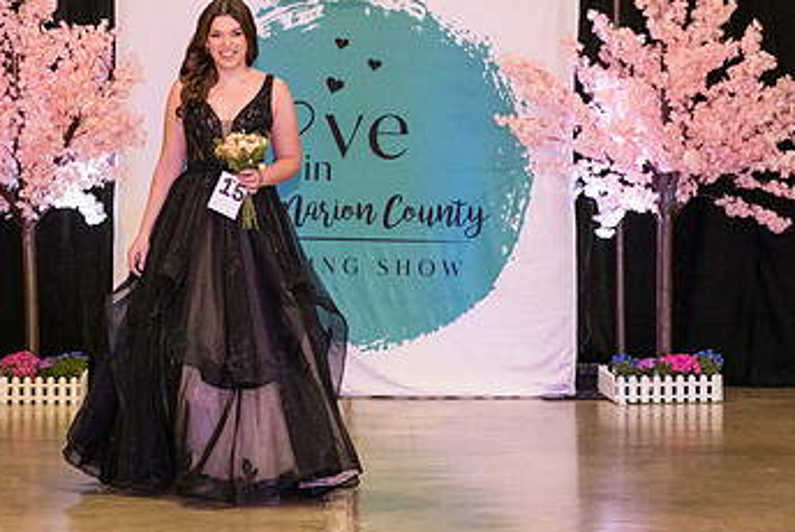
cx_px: 229
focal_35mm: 150
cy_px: 145
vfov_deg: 9.2
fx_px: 3315
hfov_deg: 13.6
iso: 3200
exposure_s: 1/400
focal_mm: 89
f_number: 4
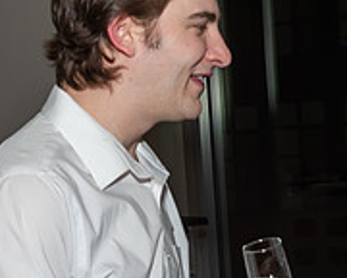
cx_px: 170
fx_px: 1561
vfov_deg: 10.1
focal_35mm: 152
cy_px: 275
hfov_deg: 12.7
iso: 400
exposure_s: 1/250
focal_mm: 26
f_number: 7.1
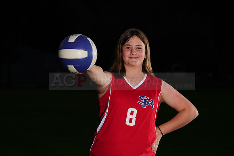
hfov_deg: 12.0
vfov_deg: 8.0
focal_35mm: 171
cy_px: 78
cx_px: 117
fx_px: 1112
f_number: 10
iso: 400
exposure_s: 1/125
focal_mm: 171
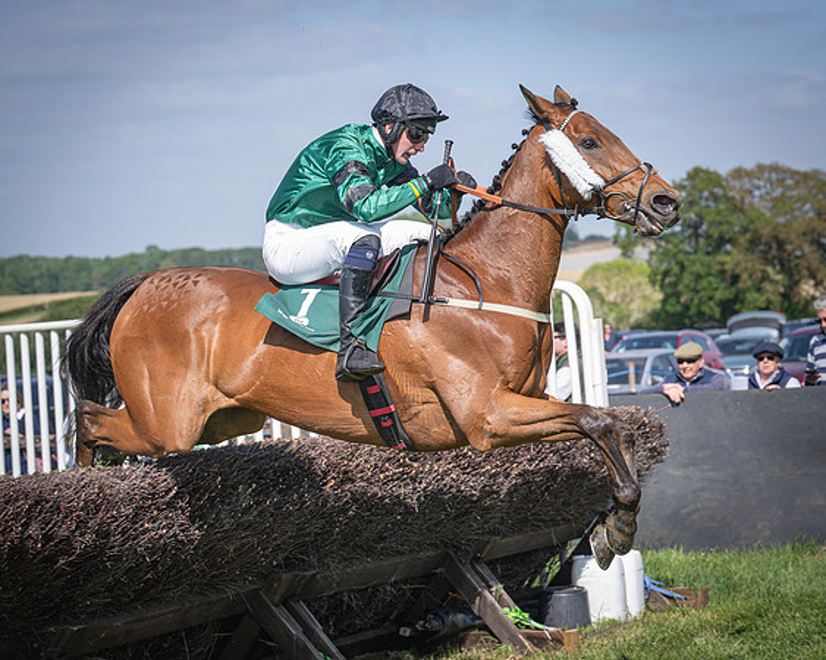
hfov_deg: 19.1
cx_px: 453
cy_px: 343
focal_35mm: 100
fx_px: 2456
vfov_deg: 15.3
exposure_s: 1/1600
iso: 200
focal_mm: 70
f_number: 4
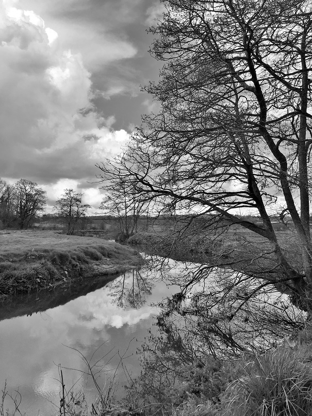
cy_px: 208
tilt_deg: +0.1
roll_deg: -1.1
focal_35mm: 29
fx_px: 349
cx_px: 156
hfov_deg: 48.2
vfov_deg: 61.7
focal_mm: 4.15
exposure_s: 1/1148
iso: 25
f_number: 2.2
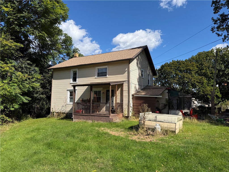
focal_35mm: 24
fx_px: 159
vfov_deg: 56.8
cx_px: 114
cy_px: 86
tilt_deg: +7.3
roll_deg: -0.6
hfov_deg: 71.6
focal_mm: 6.76
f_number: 1.78
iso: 80
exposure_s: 1/3759
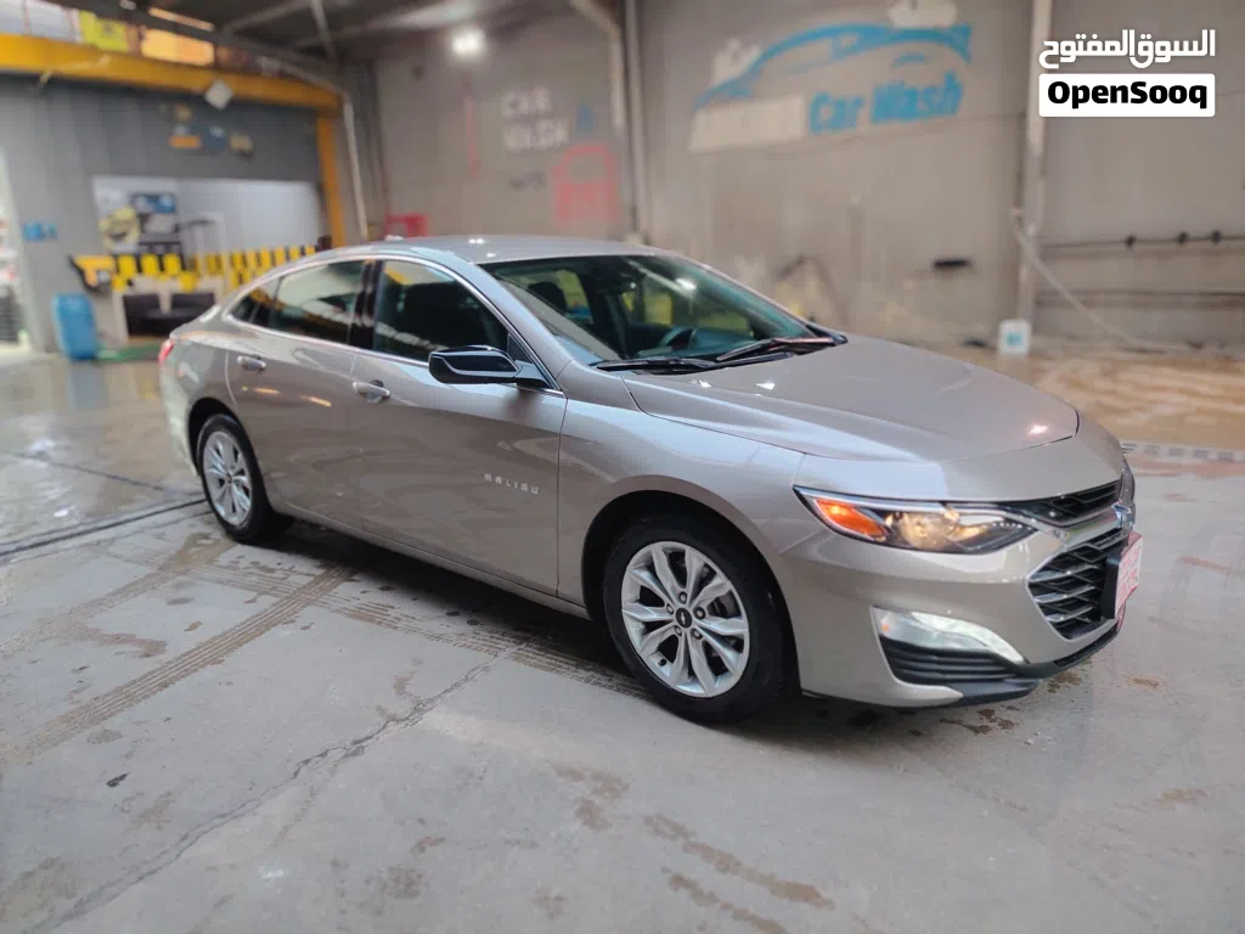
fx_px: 863
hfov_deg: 71.6
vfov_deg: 56.8
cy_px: 467
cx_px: 622
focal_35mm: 24
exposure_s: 1/25
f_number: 0.95
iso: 913
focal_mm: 5.25
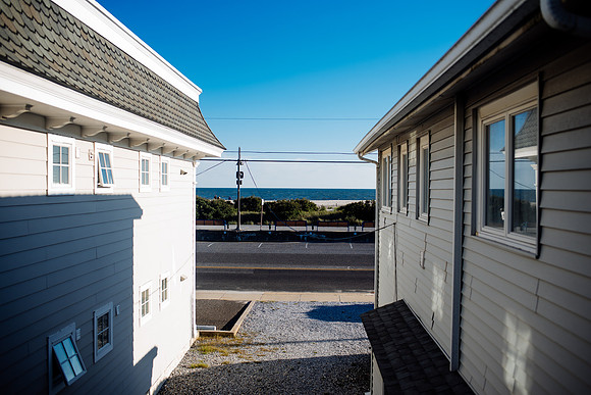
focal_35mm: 35
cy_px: 198
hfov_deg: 54.4
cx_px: 296
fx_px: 575
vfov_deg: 37.9
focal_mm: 35
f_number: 2.8
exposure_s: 1/1250
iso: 160
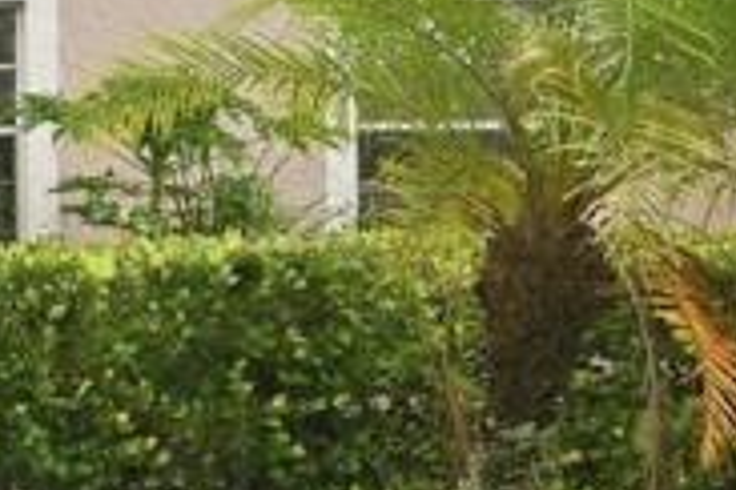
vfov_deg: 18.8
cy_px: 32
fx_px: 1451
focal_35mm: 71
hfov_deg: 19.7
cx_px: -639
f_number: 8
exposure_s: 1/60
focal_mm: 12
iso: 100
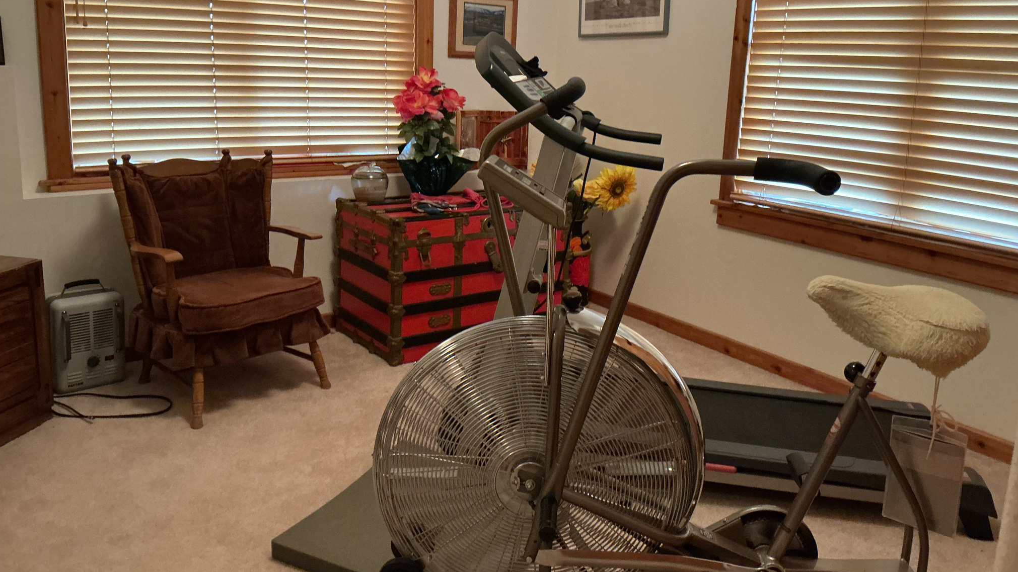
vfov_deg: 36.5
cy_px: 230
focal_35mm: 32
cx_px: 512
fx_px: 864
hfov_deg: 61.0
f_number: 1.8
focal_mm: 3
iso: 320
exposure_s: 1/40
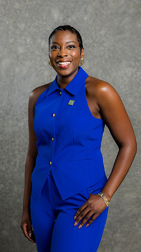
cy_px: 125
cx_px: 80
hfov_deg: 13.4
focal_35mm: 90
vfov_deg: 23.7
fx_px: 599
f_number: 5
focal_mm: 85
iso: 125
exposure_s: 1/200
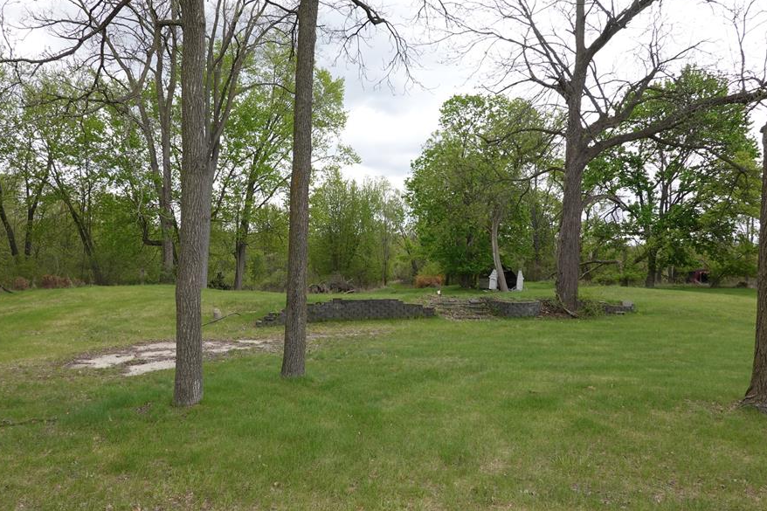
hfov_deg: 65.5
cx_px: 368
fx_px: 596
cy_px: 265
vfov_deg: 46.4
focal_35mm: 28
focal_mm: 9
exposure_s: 1/200
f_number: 5.6
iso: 125
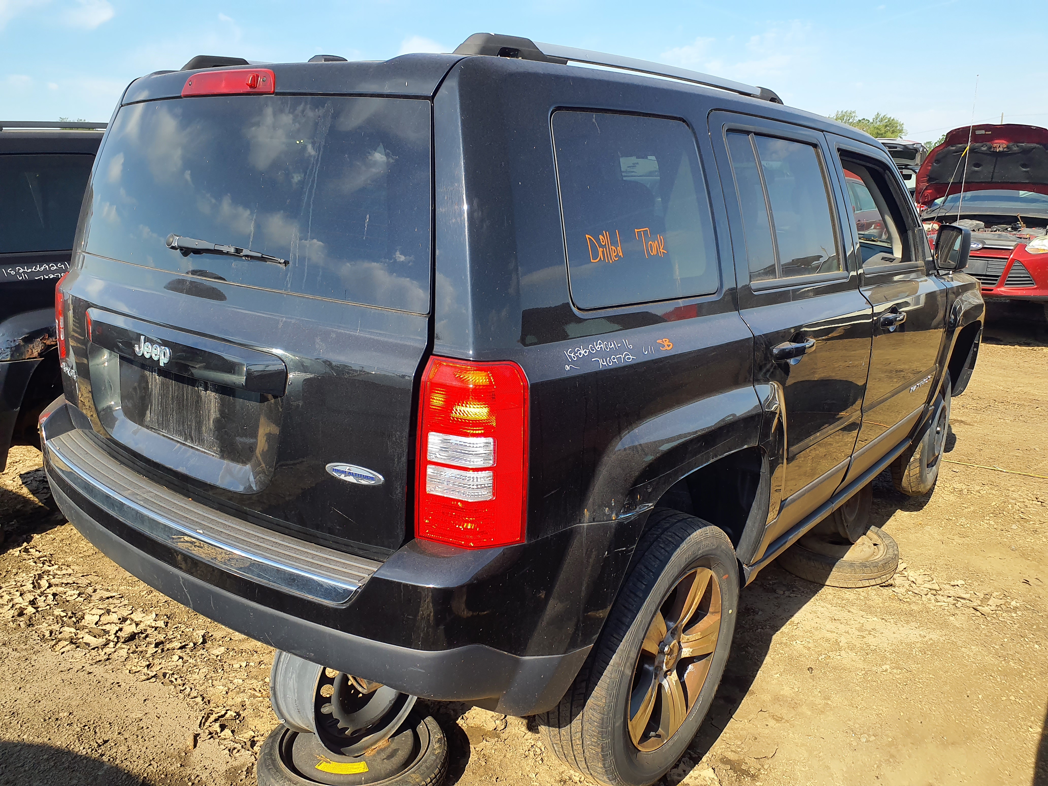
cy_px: 393
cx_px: 524
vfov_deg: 51.4
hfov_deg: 65.3
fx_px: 817
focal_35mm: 27
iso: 40
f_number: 1.9
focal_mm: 3.58
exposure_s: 1/926
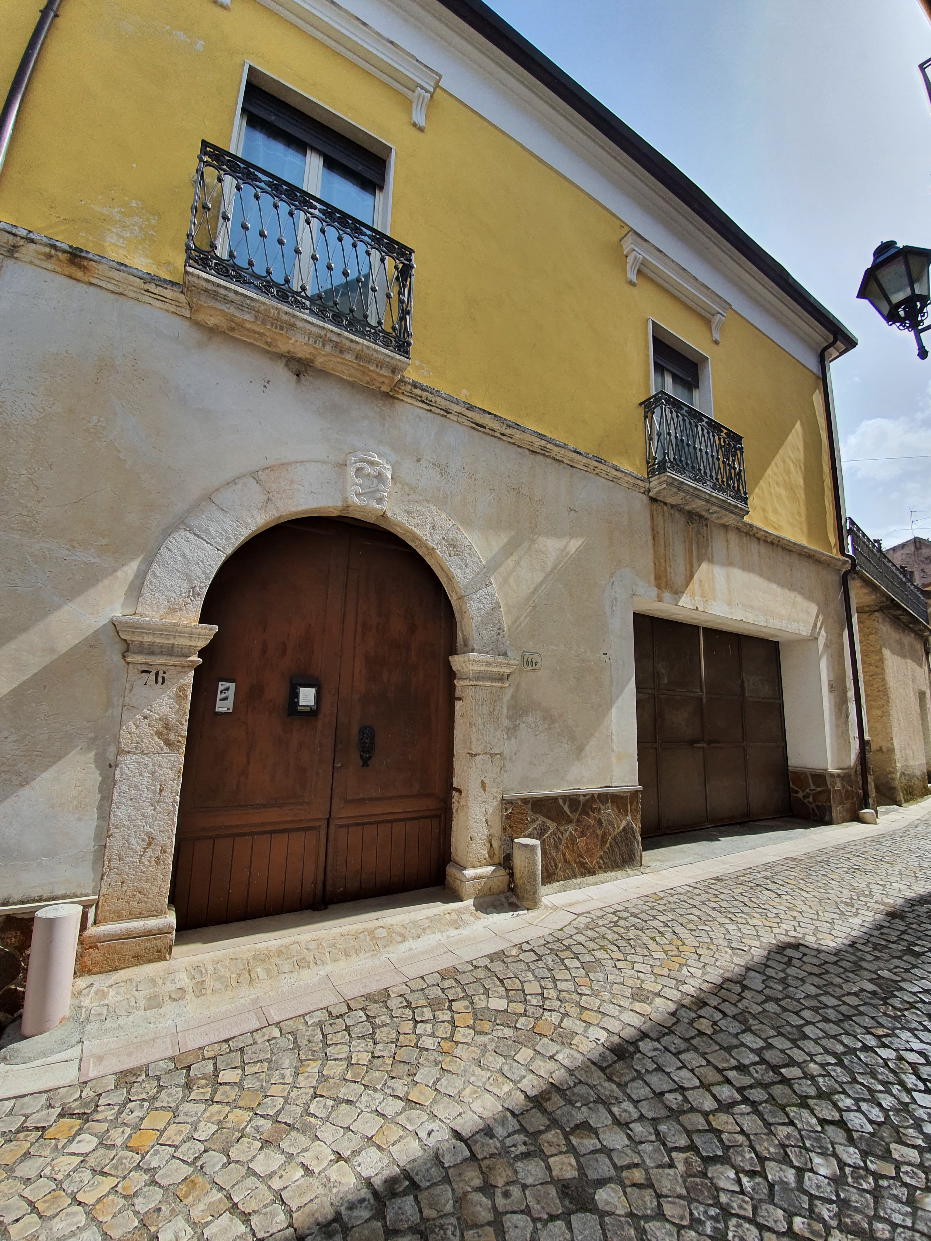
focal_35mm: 13
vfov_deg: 106.2
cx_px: 466
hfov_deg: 89.9
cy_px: 620
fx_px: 466
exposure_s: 1/850
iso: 50
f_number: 2.2
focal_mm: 1.8
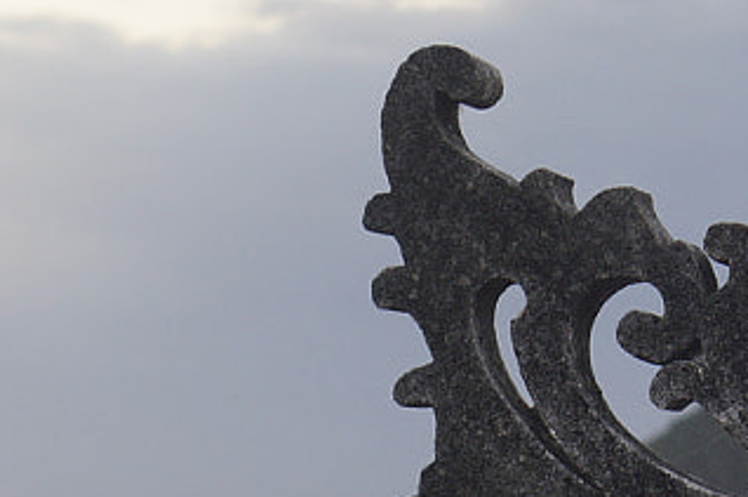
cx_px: 840
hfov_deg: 14.7
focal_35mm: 136
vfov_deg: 10.0
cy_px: 498
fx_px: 2821
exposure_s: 1/60
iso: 125
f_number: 4
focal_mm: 18
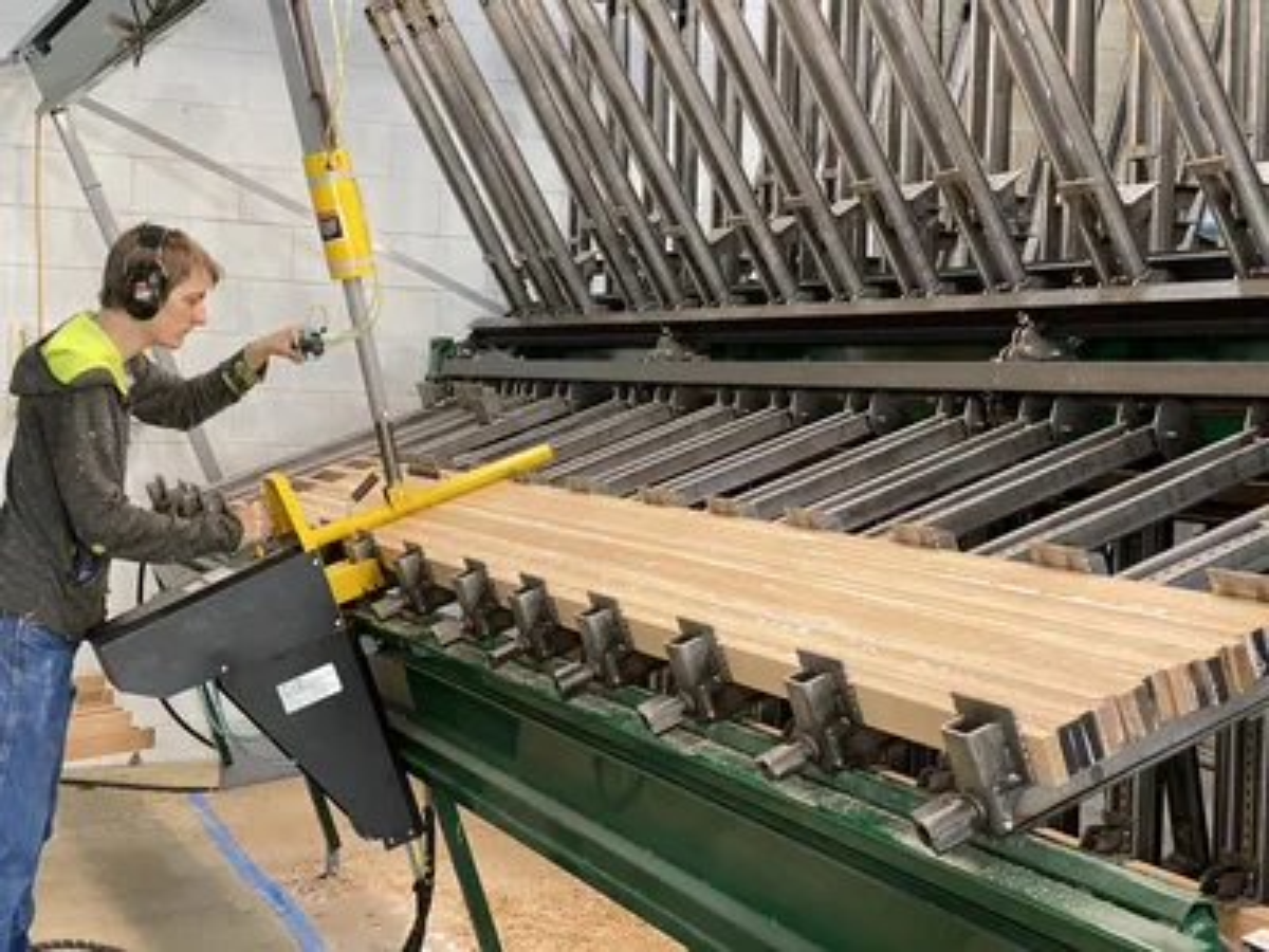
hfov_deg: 36.8
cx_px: 634
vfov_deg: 28.0
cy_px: 476
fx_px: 1906
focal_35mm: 52
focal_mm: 6
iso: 250
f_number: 2
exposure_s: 1/60
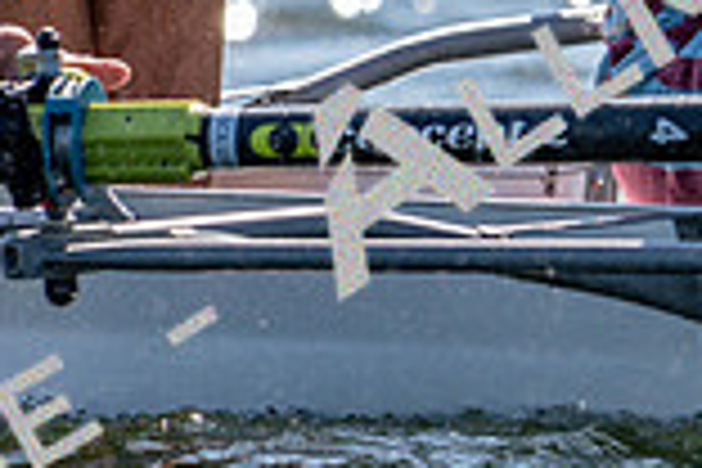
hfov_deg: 1.6
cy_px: -128
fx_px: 24997
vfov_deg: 1.1
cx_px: -72
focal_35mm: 1282
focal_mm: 344
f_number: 6.3
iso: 250
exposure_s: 1/1600
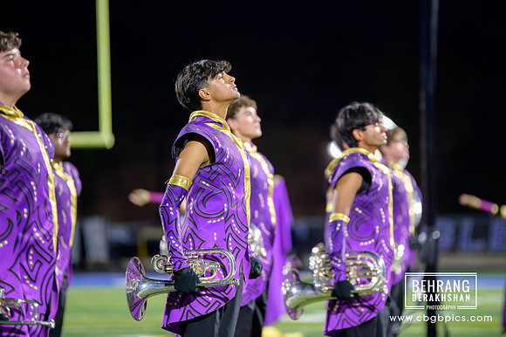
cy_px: 148
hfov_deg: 9.2
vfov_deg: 6.1
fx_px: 3159
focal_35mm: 225
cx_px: 285
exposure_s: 1/500
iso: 5000
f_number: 2.8
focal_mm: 200
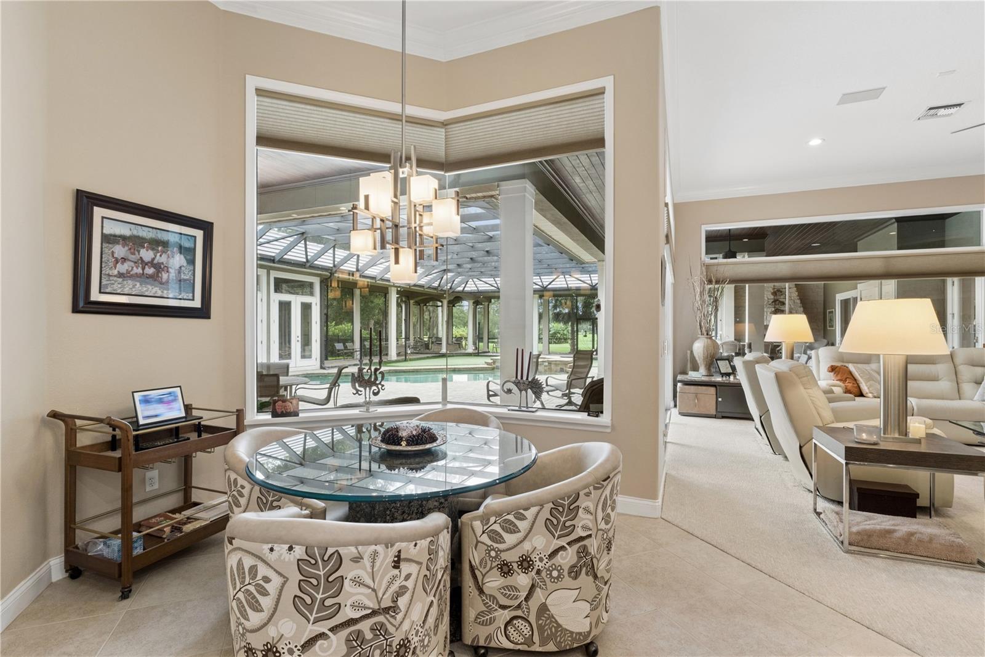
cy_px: 328
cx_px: 492
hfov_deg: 95.0
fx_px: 451
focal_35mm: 16
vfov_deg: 72.0
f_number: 9
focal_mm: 11
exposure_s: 1/20
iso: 400
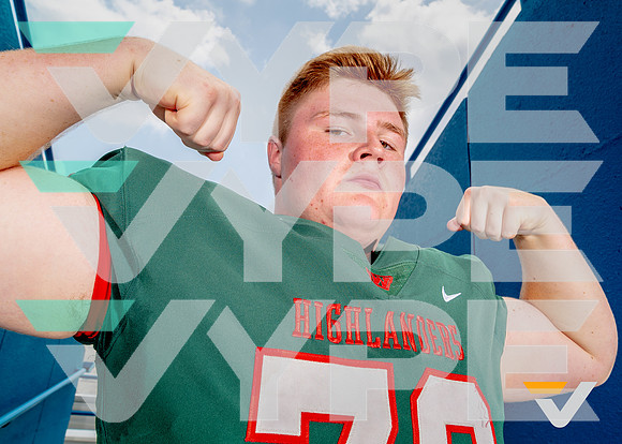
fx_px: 444
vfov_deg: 53.2
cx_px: 321
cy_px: 222
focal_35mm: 25
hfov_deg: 70.1
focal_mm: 24
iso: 100
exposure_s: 1/125
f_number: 9.5
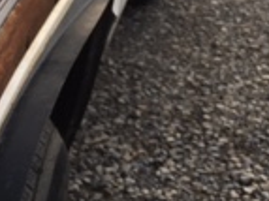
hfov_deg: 13.8
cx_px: -188
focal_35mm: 130
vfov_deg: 11.3
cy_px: 205
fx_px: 1009
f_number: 2.2
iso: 25
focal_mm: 4.15
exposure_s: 1/145
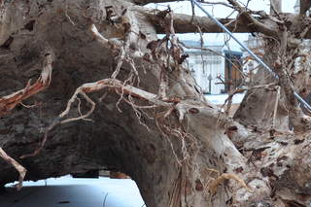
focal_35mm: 54
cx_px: 170
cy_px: 99
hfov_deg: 36.9
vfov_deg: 25.0
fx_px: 466
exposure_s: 1/25
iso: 640
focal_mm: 18
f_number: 3.5
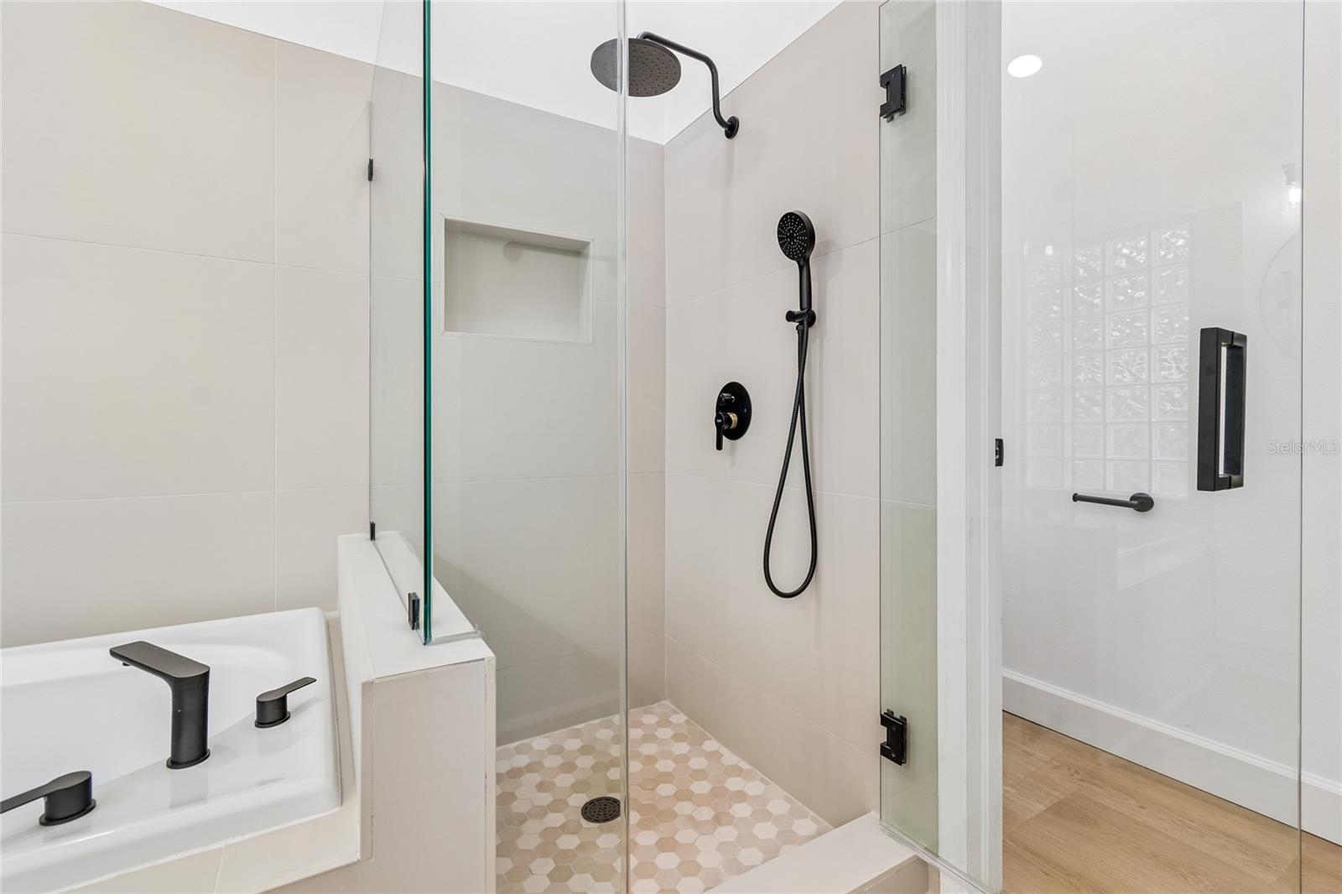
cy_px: 447
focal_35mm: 15
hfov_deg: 100.4
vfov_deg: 77.3
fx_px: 559
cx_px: 671
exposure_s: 1/8
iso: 100
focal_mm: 10
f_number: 7.1
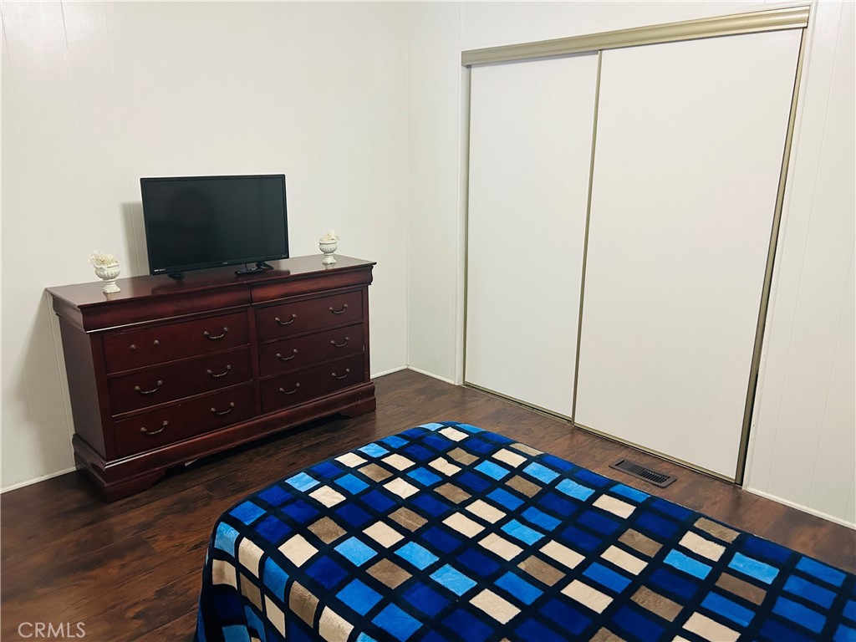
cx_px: 428
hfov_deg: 67.3
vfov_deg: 53.1
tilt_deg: -14.9
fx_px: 643
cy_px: 321
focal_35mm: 26
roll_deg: +0.0
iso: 320
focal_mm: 5.7
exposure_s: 1/60
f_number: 1.5
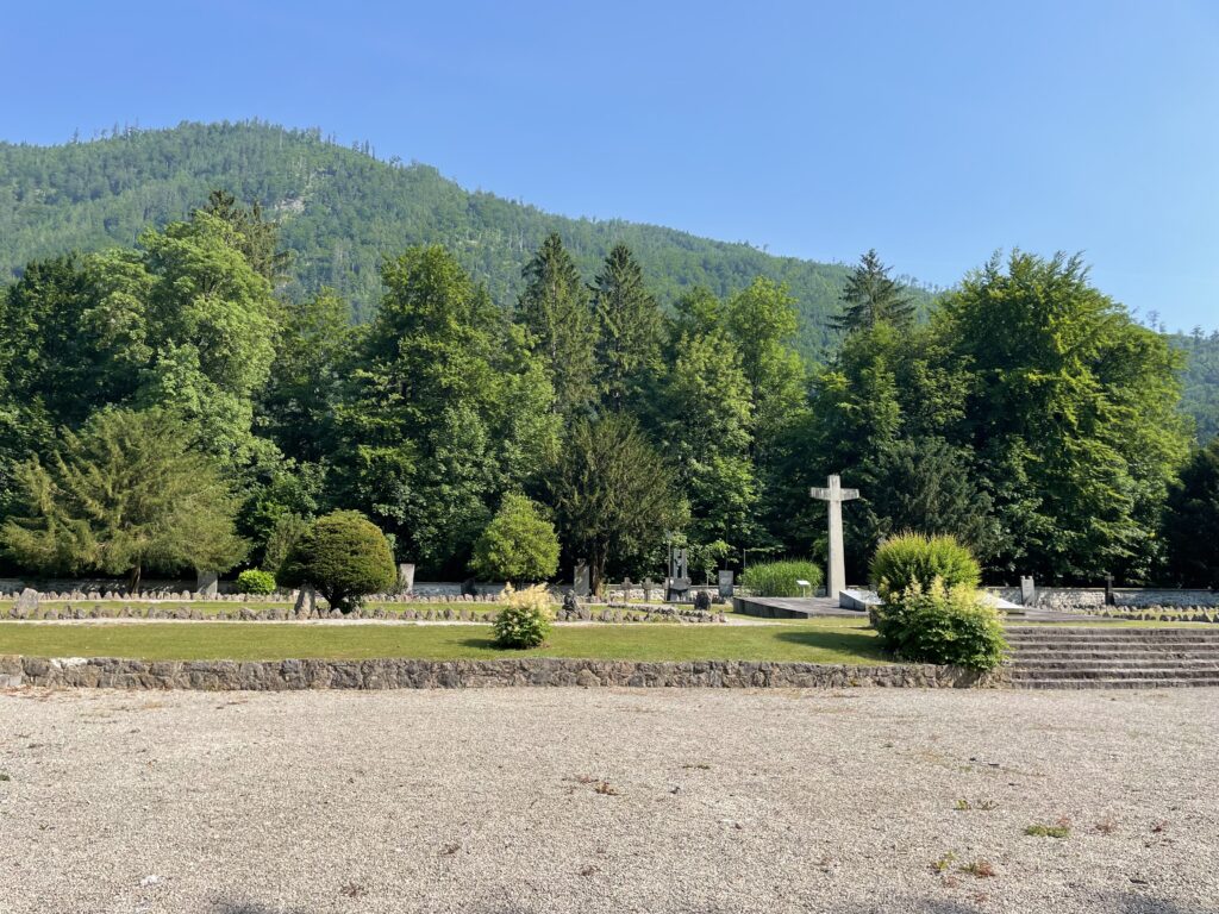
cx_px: 610
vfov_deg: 53.1
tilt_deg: +9.2
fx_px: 916
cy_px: 457
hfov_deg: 67.3
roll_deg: -0.2
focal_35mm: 26
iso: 32
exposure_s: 1/2092
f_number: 1.6
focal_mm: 4.2
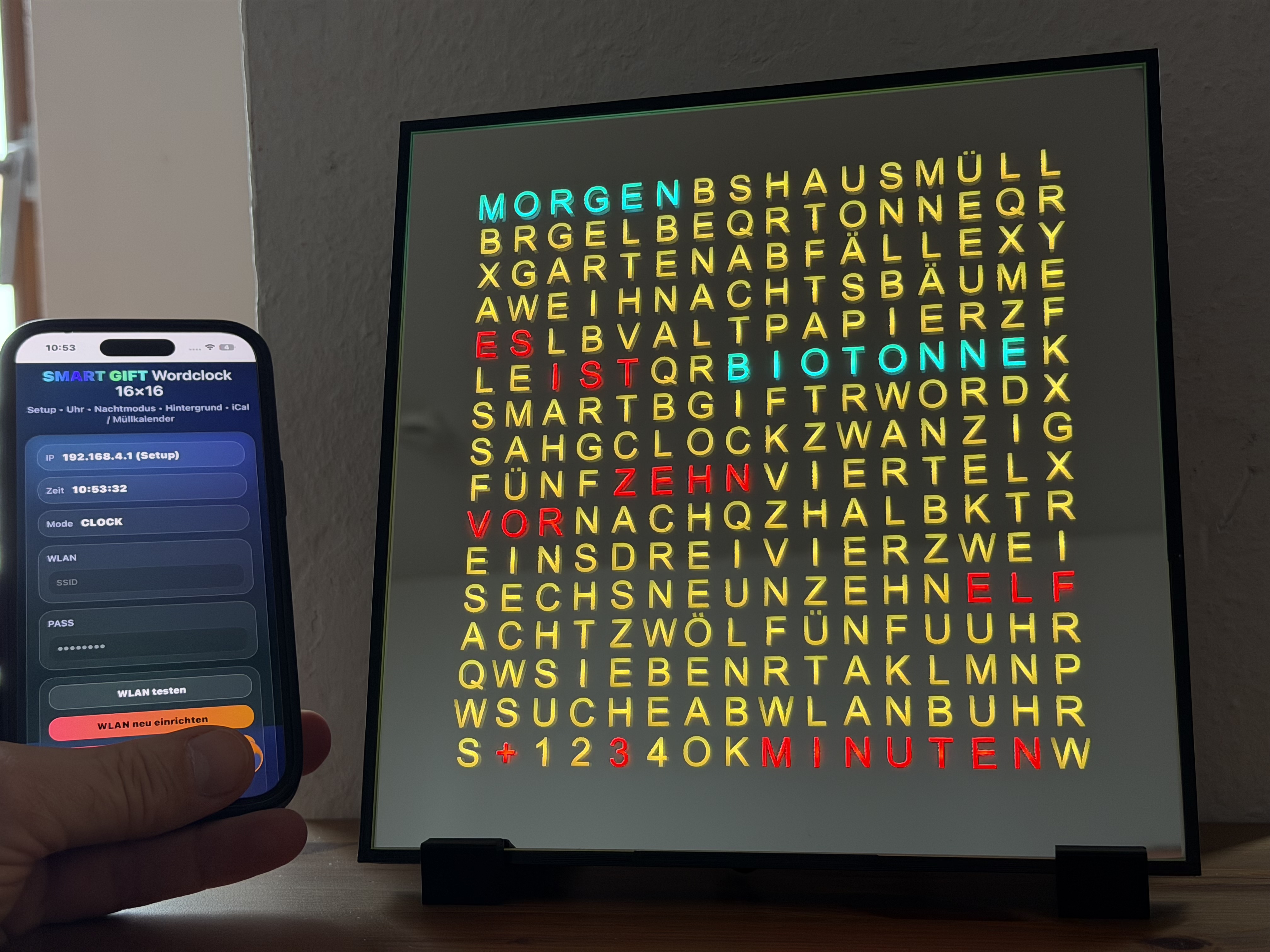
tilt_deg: +3.1
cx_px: 635
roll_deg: +3.7
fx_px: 1761
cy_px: 476
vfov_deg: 30.3
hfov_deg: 39.7
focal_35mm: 48
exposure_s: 1/95
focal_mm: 6.76
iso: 100
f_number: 1.78
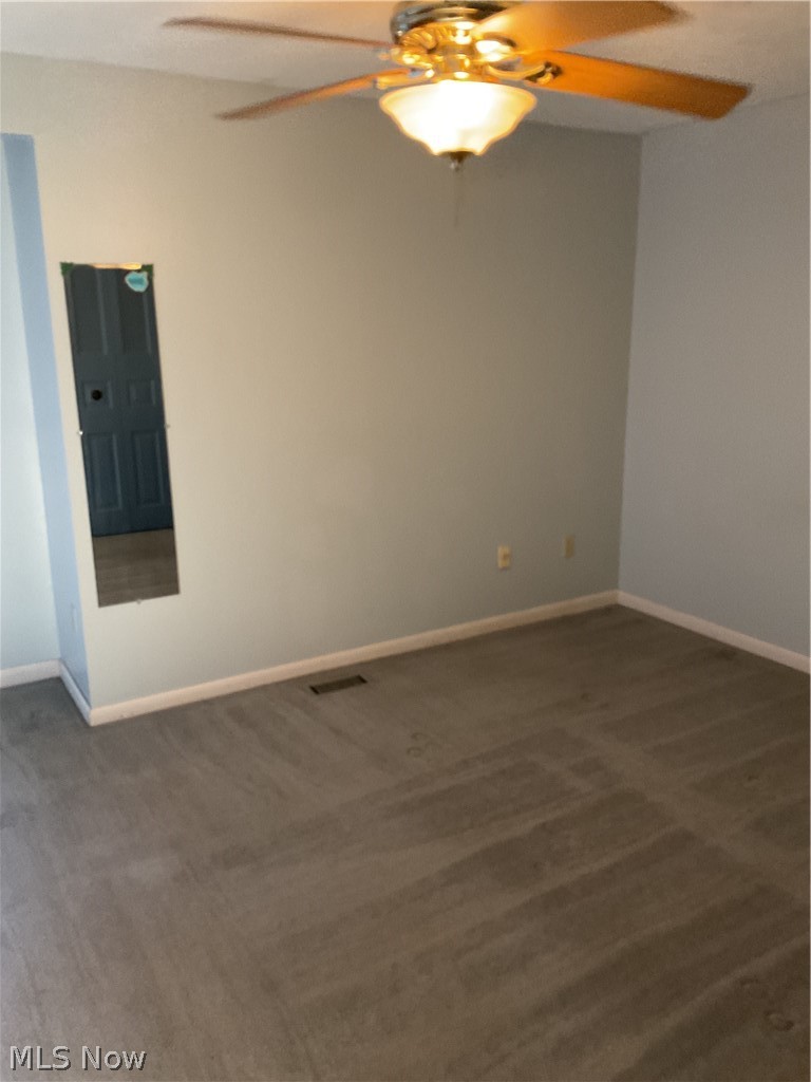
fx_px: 906
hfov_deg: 48.2
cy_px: 541
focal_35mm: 29
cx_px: 406
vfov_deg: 61.7
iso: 320
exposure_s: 1/40
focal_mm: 3
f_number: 1.8
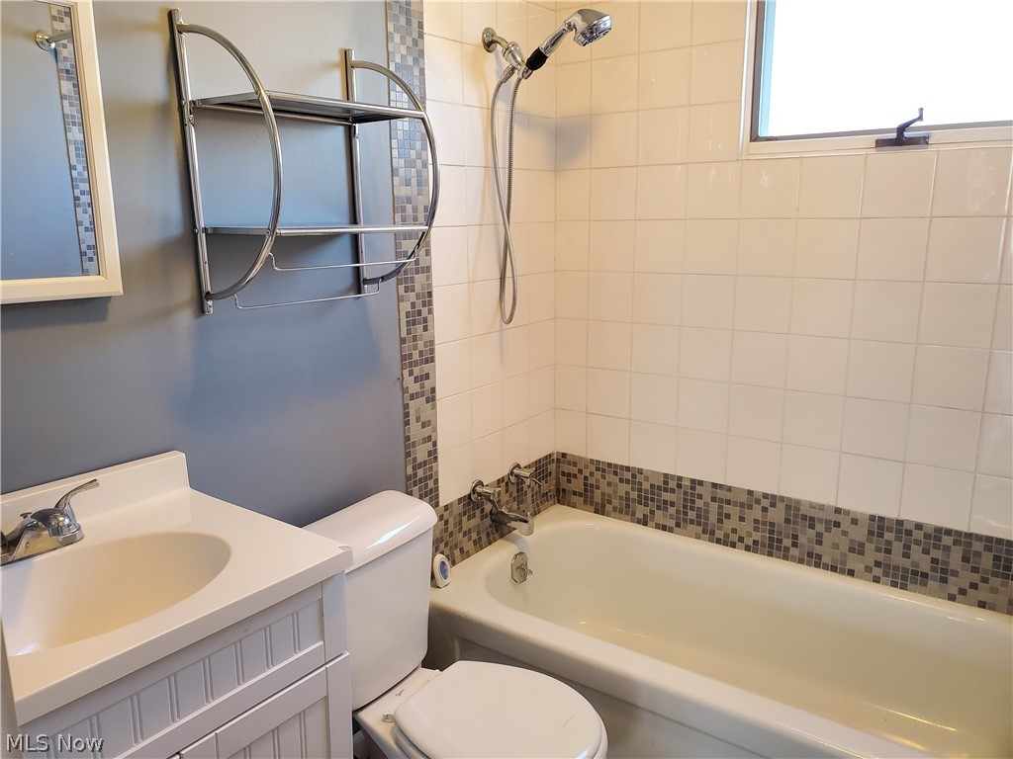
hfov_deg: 67.3
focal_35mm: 26
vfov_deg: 53.1
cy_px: 380
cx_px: 506
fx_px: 761
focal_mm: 4.3
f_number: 2.4
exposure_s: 1/39
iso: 250
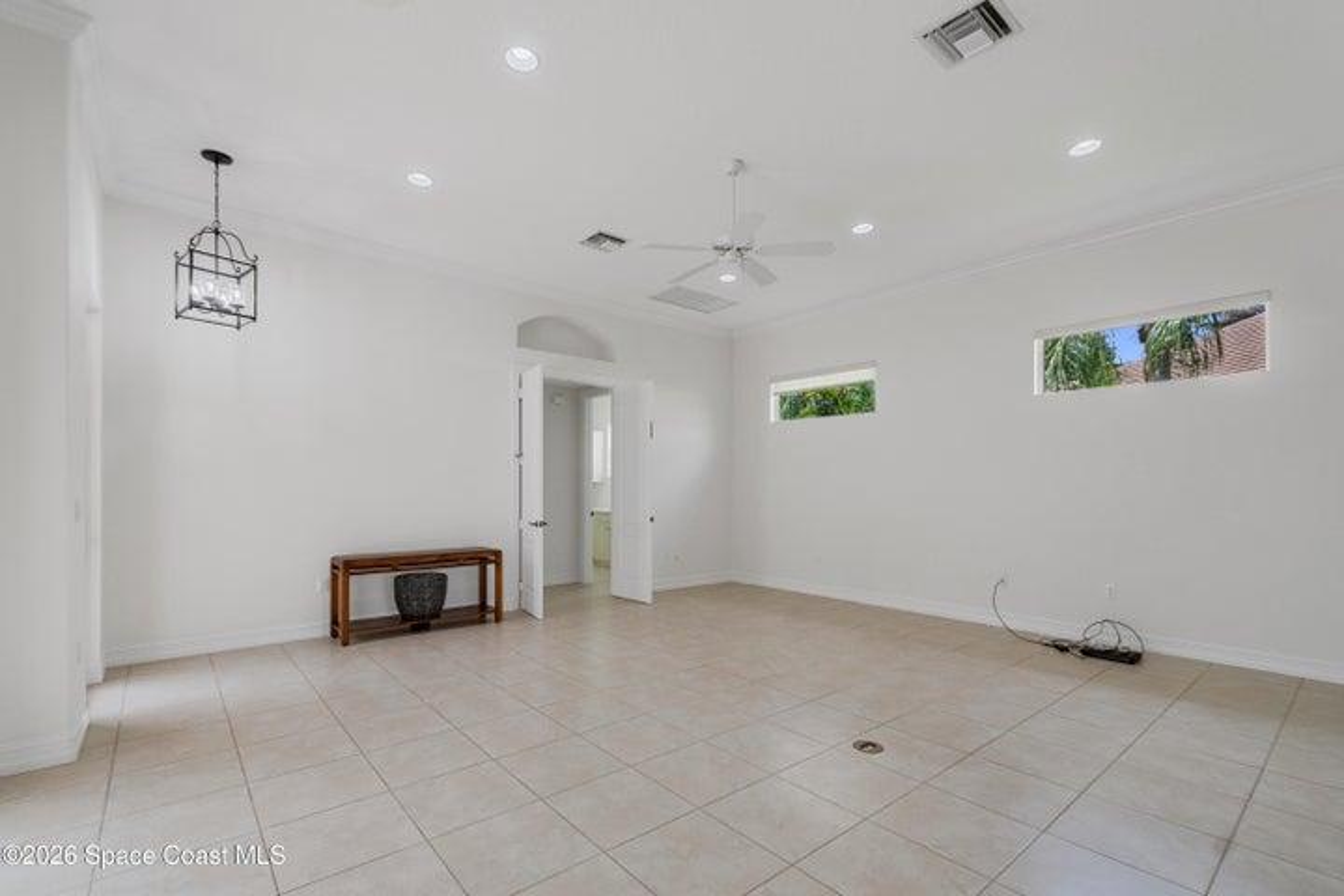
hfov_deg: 100.4
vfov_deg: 77.3
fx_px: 560
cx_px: 672
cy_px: 448
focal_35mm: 15
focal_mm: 10
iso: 320
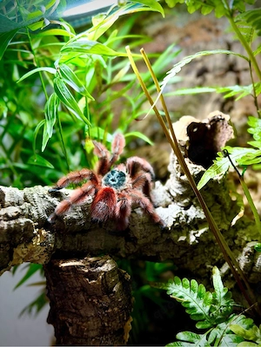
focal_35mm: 48
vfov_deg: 39.7
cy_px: 174
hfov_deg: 30.3
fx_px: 483
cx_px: 130
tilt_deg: -14.7
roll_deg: +15.5
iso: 320
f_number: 1.78
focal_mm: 6.76
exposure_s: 1/40
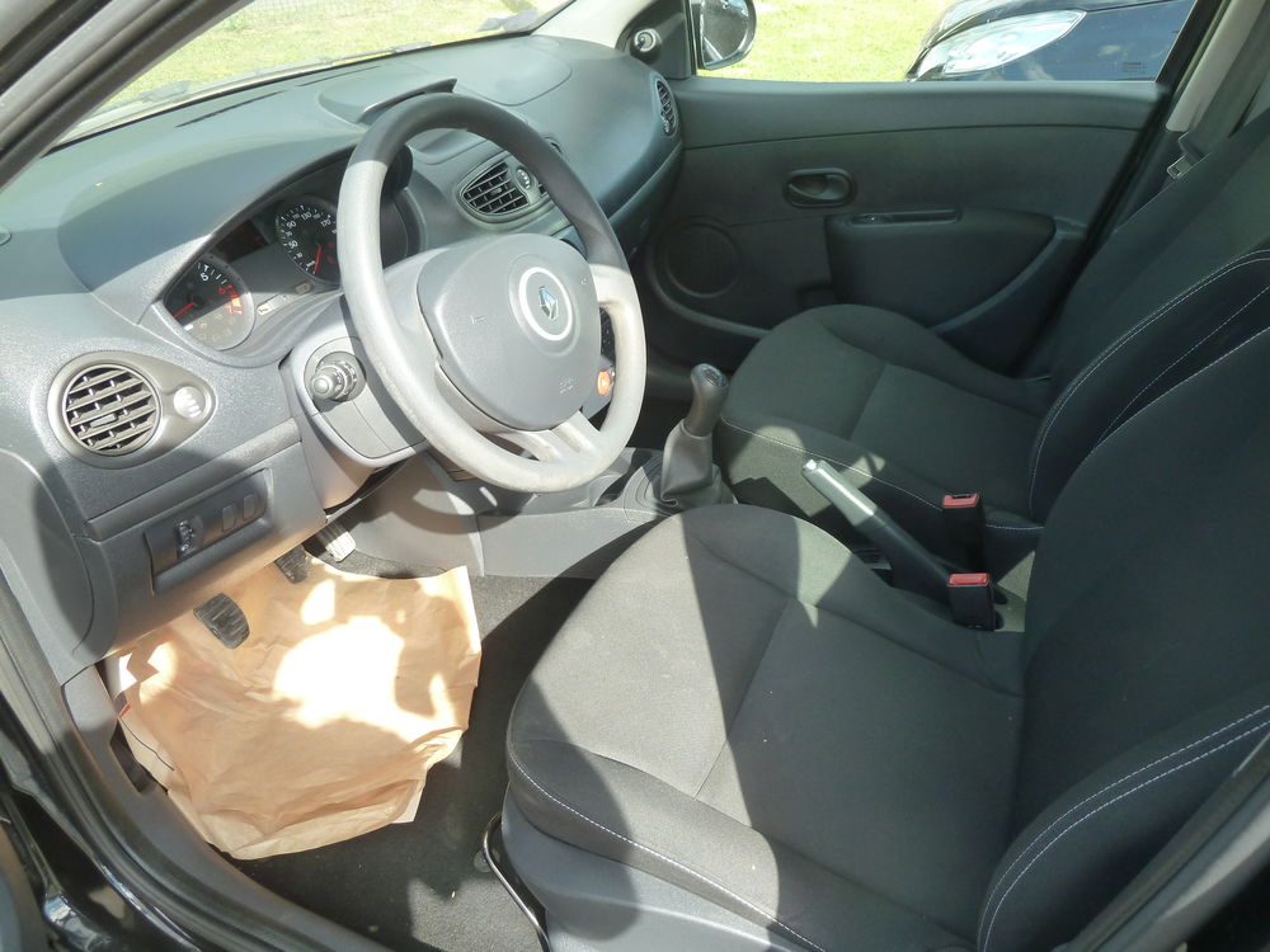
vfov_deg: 54.9
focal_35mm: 25
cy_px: 476
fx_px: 917
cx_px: 635
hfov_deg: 69.4
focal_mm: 4.1
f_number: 3.3
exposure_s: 1/100
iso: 125
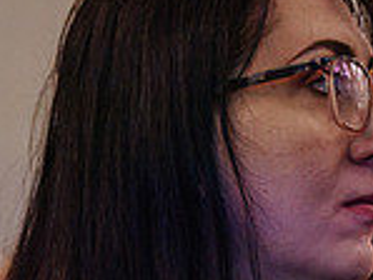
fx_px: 3030
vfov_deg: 5.3
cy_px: 216
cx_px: 428
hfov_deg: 7.0
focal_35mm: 281
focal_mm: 70
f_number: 2.8
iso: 2500
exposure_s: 1/200
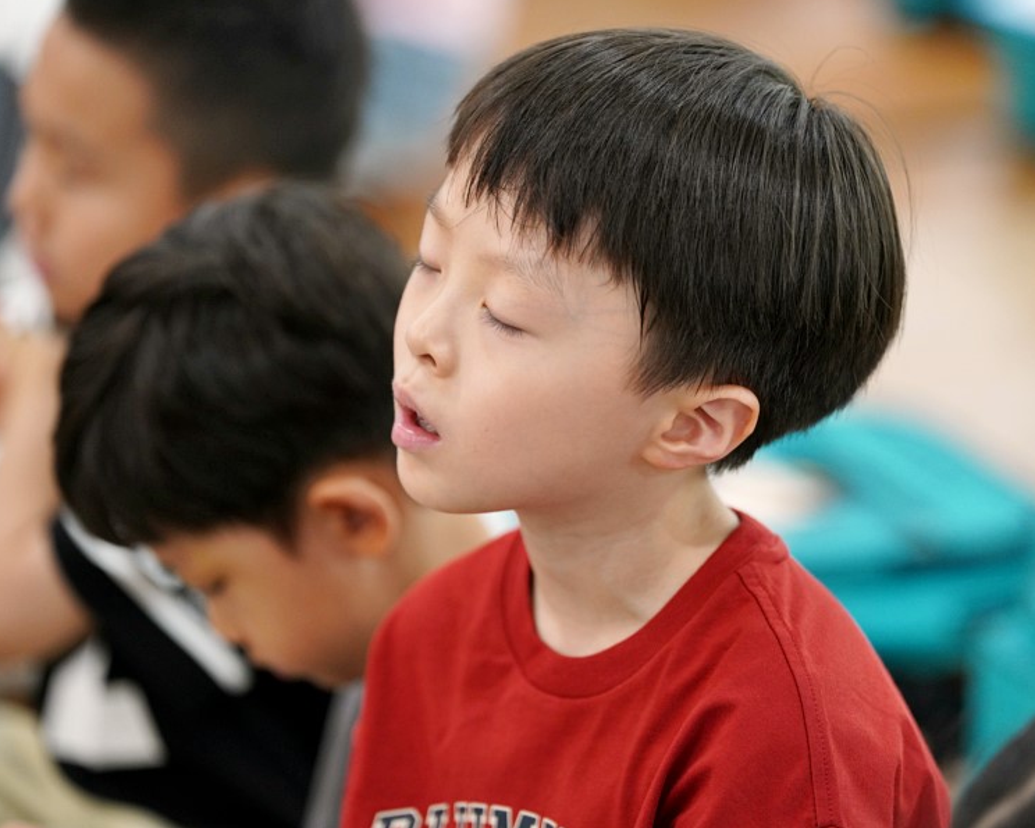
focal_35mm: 210
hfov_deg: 9.2
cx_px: 575
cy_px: 413
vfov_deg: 7.4
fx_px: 6432
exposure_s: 1/200
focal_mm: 185
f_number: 2.8
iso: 1600
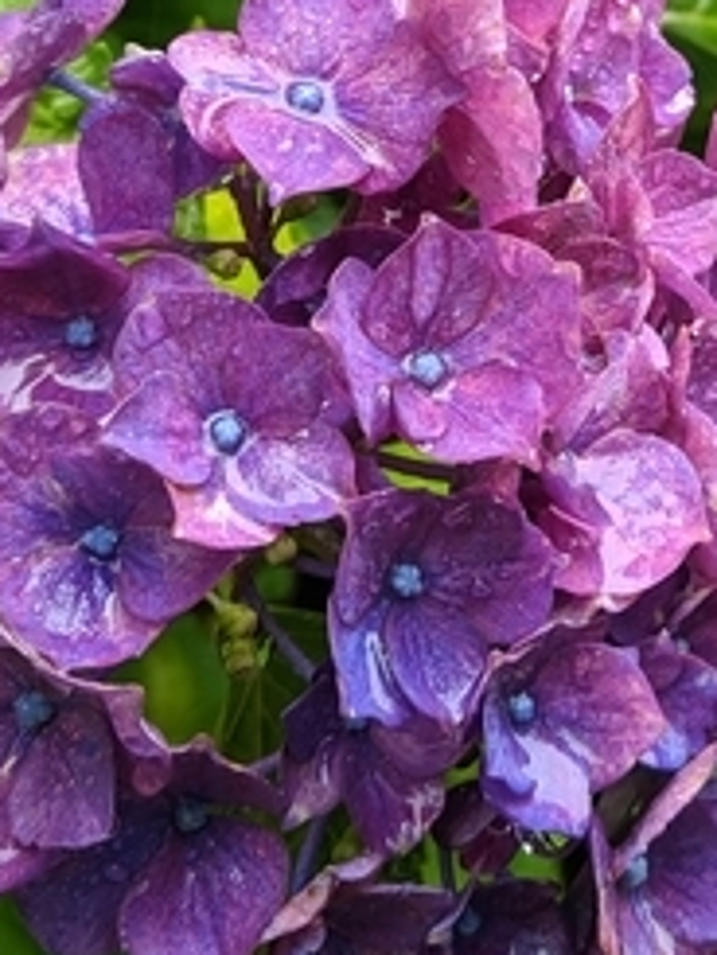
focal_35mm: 88
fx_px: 2428
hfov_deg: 16.4
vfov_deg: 21.5
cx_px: 729
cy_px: -4
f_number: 1.8
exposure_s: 1/55.9
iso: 52
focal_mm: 4.44
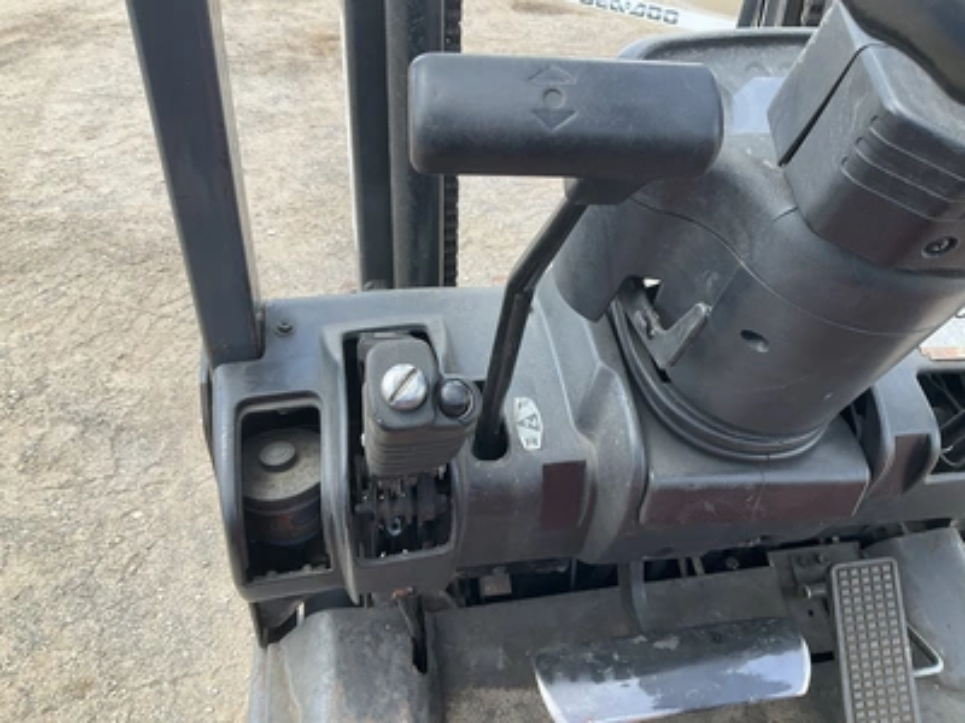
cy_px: 362
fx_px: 808
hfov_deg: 61.7
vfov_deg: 48.2
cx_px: 482
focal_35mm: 29
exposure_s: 1/242
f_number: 1.8
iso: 20
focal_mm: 3
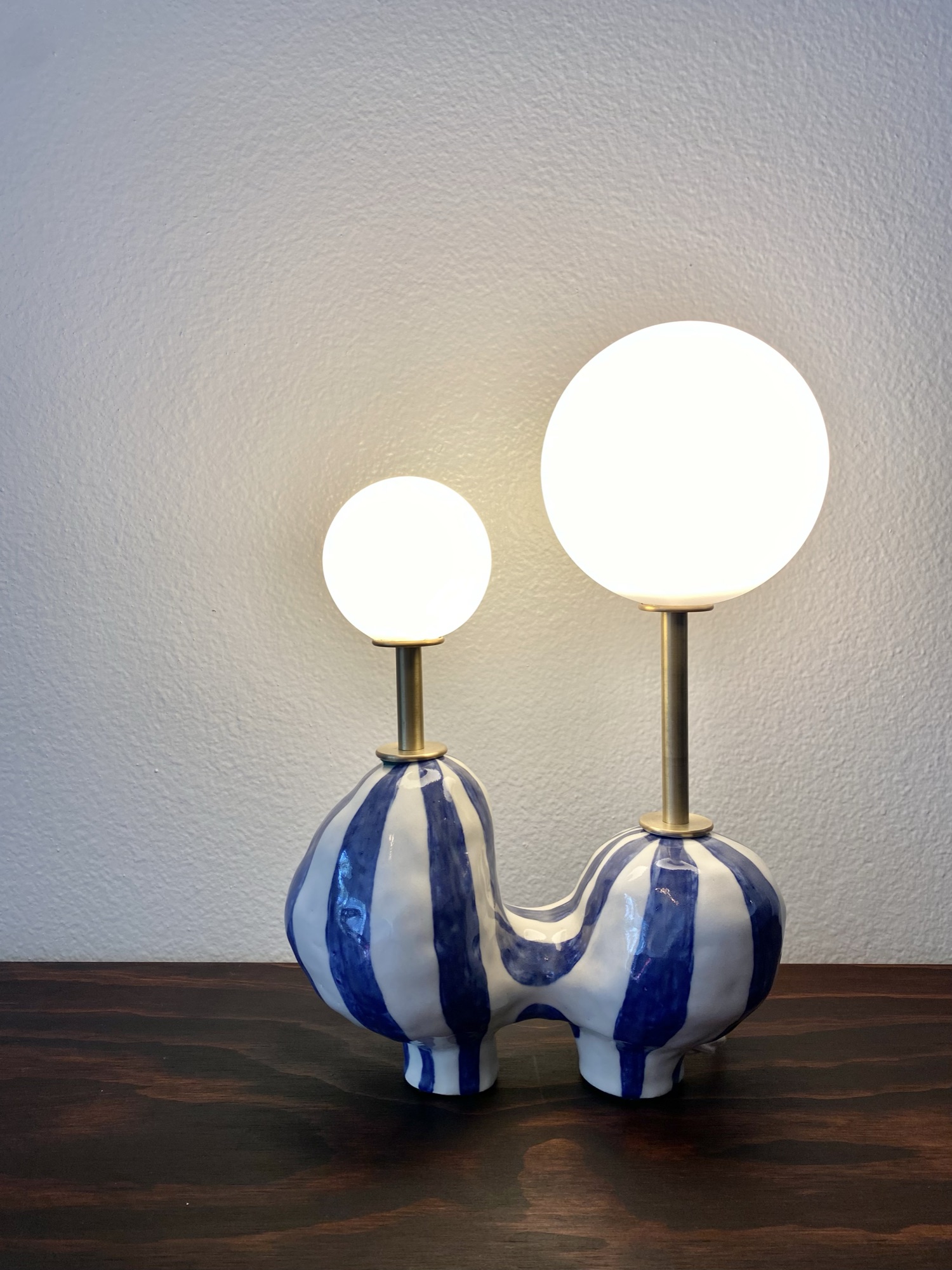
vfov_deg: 67.3
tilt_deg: -4.0
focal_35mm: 26
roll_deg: -0.9
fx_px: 953
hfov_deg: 53.1
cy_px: 635
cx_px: 476
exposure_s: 1/120
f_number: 1.8
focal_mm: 4.25
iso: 32
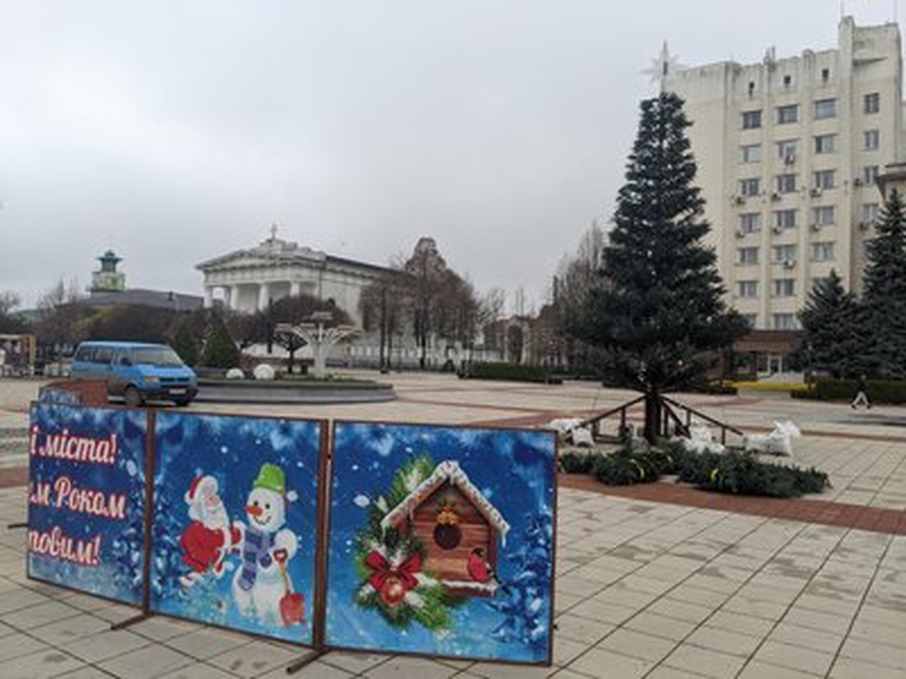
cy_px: 340
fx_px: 707
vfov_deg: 51.4
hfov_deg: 65.3
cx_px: 453
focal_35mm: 27
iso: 65
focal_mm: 4.44
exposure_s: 1/757
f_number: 1.8
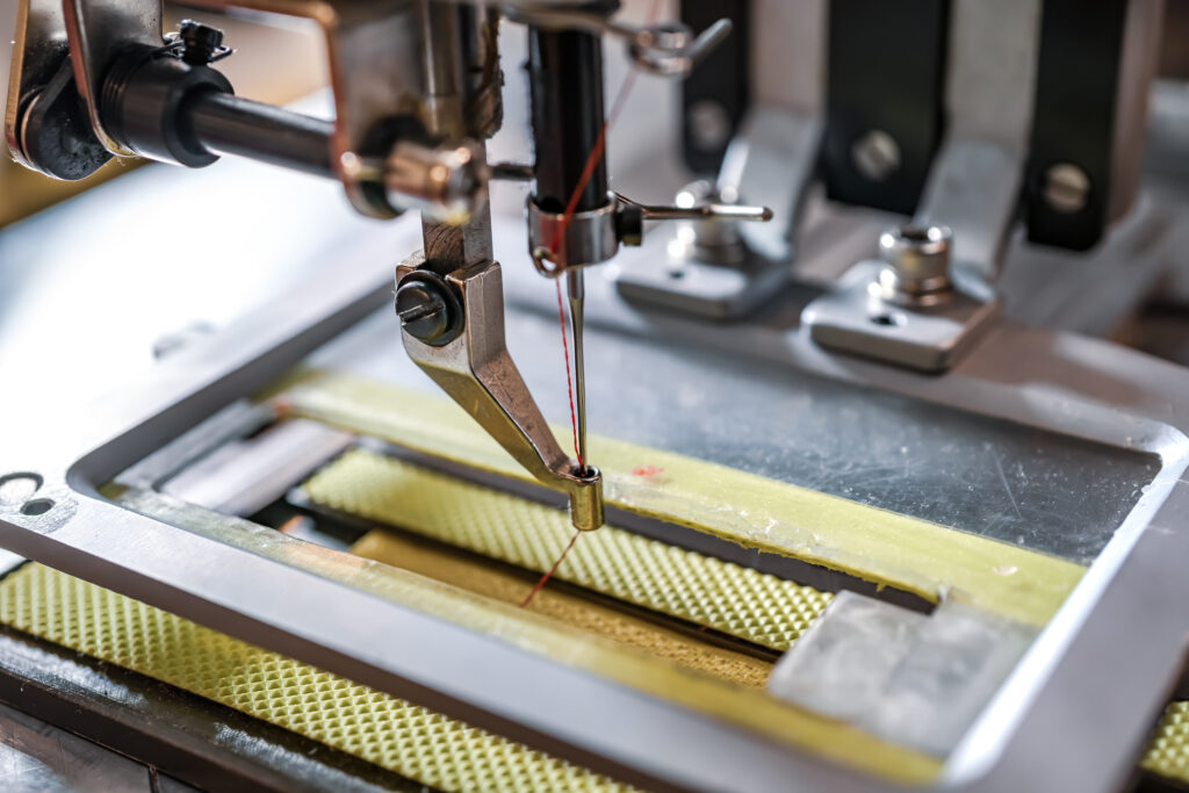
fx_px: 1652
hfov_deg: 39.6
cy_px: 396
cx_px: 594
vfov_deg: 27.0
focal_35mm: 50
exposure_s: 1/125
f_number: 4
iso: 500
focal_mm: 50
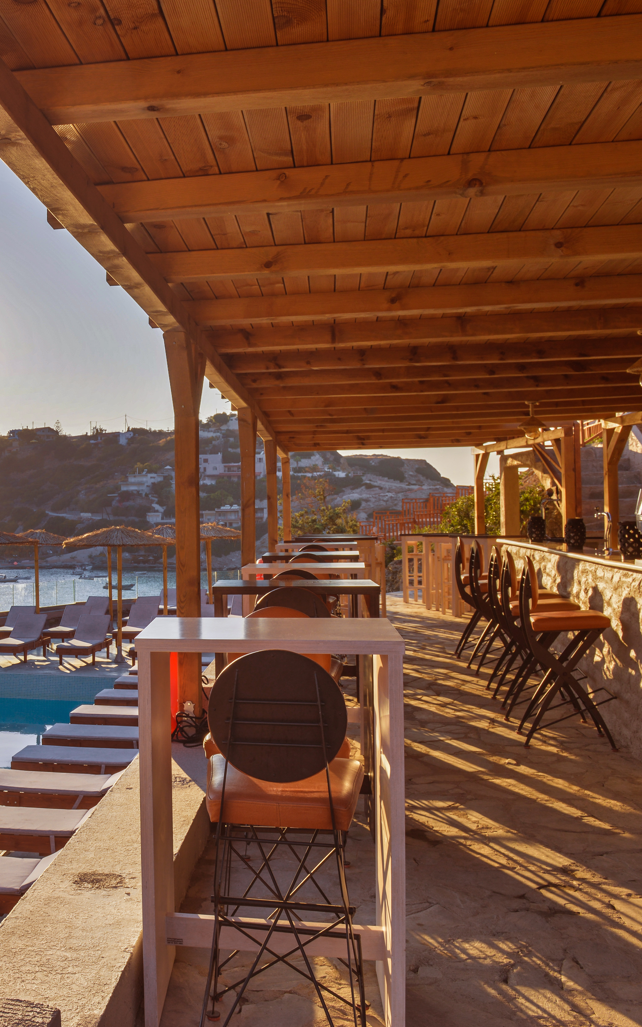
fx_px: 1036
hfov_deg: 31.6
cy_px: 511
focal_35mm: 37
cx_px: -11
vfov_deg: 52.7
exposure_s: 1/160
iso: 200
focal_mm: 24
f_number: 10
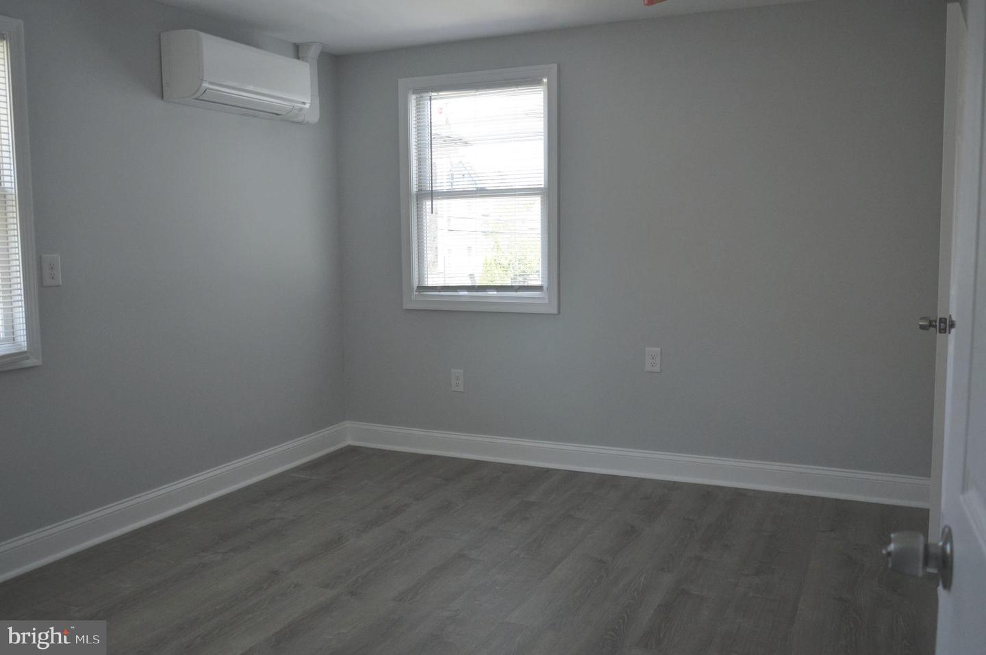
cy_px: 328
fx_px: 862
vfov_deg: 41.6
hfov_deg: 59.5
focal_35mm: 32
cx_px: 493
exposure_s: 1/500
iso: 1000
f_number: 3.8
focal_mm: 21
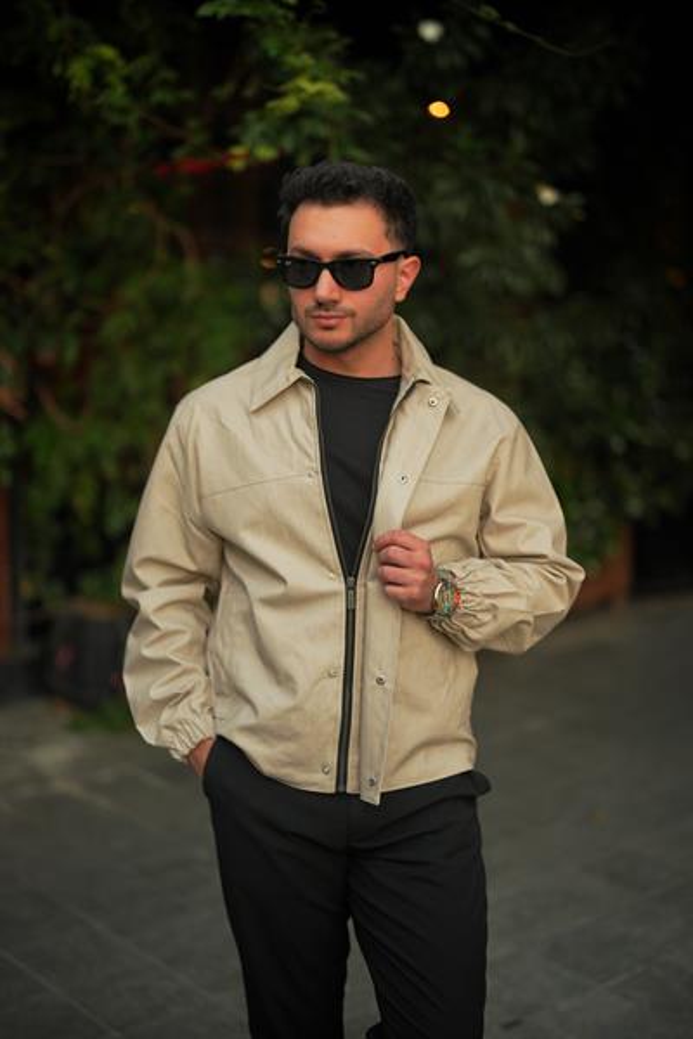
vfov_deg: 39.6
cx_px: 346
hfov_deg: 27.0
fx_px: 1444
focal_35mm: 50
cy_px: 520
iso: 500
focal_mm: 50
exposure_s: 1/400
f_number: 1.2
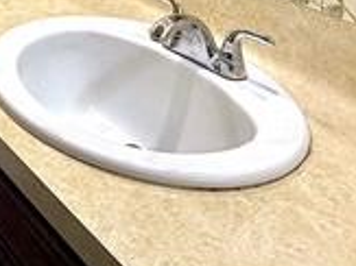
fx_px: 565
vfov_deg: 21.1
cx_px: -92
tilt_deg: -5.9
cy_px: -164
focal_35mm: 55
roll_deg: -1.7
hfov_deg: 29.2
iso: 125
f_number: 2.2
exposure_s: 1/120
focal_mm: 2.22
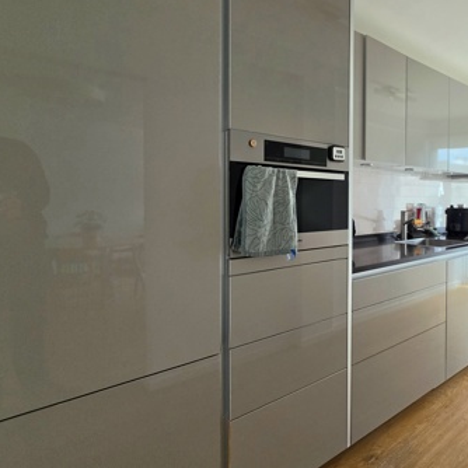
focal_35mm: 22
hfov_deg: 65.8
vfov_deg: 69.4
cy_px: 210
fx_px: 337
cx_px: 345
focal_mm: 2.2
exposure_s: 1/101
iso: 100
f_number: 1.9
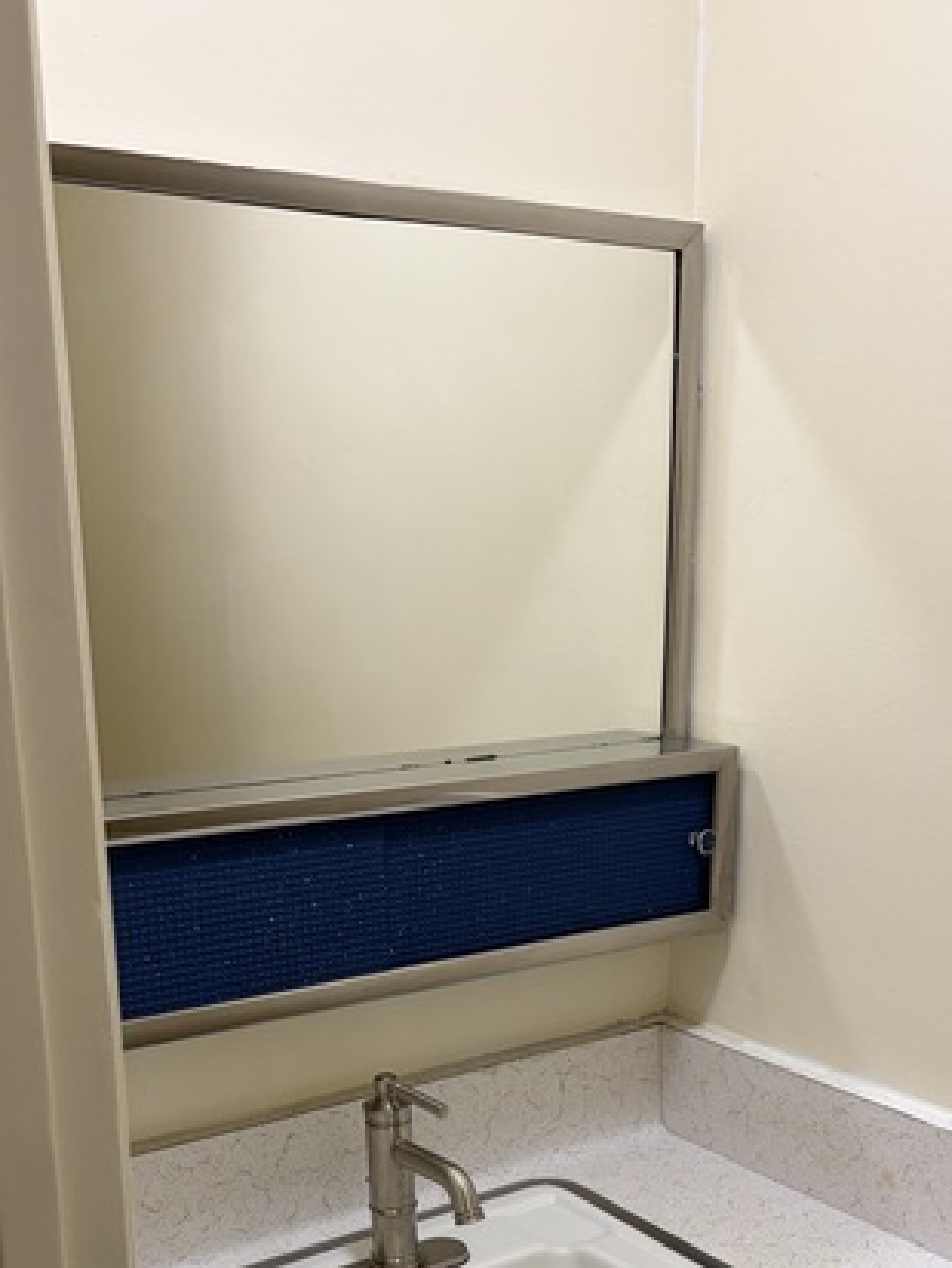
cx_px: 427
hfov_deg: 34.3
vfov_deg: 43.1
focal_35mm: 42
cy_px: 984
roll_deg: +1.4
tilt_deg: -15.5
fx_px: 1539
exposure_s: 1/120
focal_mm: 5.96
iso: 125
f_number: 1.6
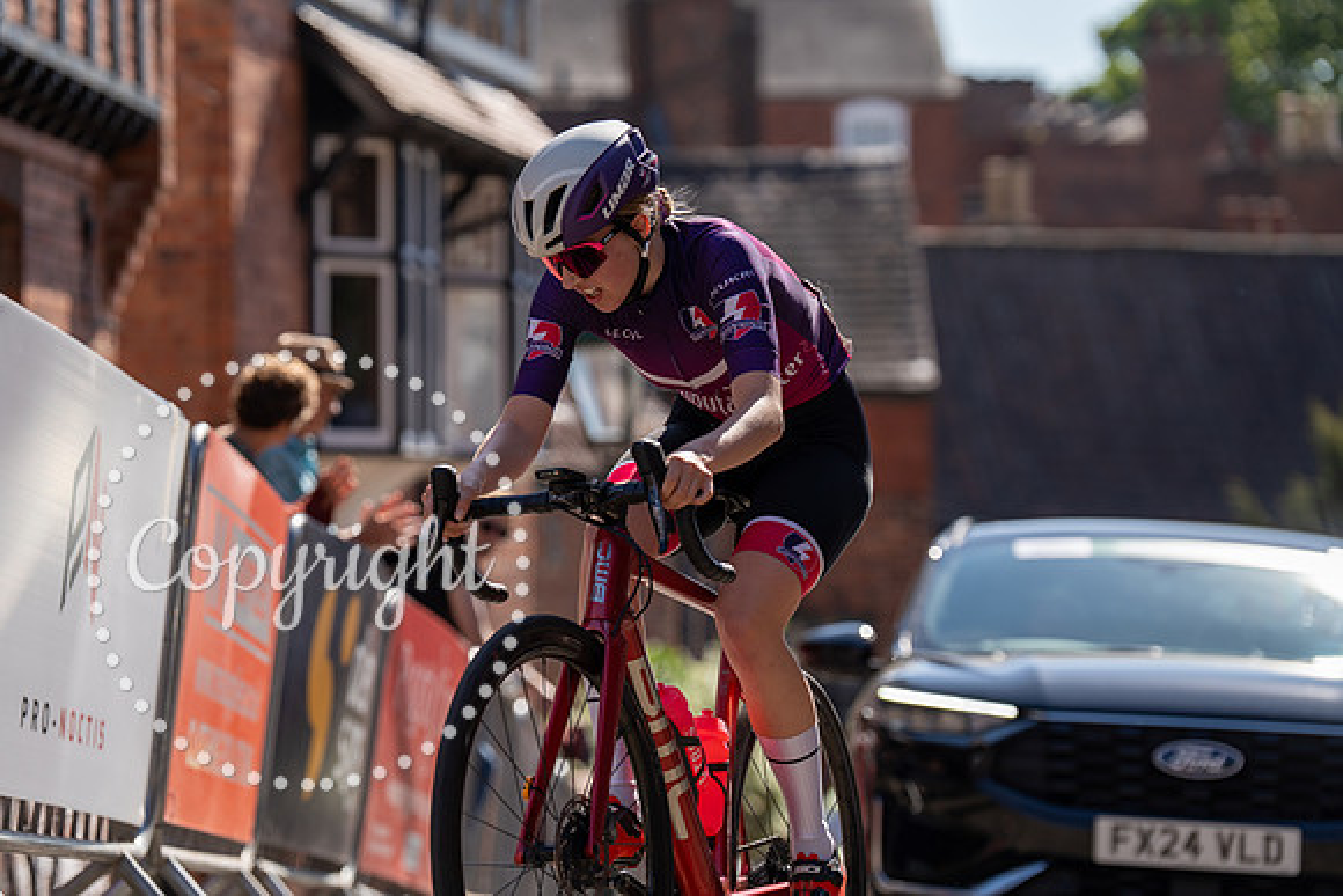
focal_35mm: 138
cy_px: 448
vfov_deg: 9.9
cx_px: 672
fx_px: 5149
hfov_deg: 14.9
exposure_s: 1/1000
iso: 100
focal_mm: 138
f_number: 3.5
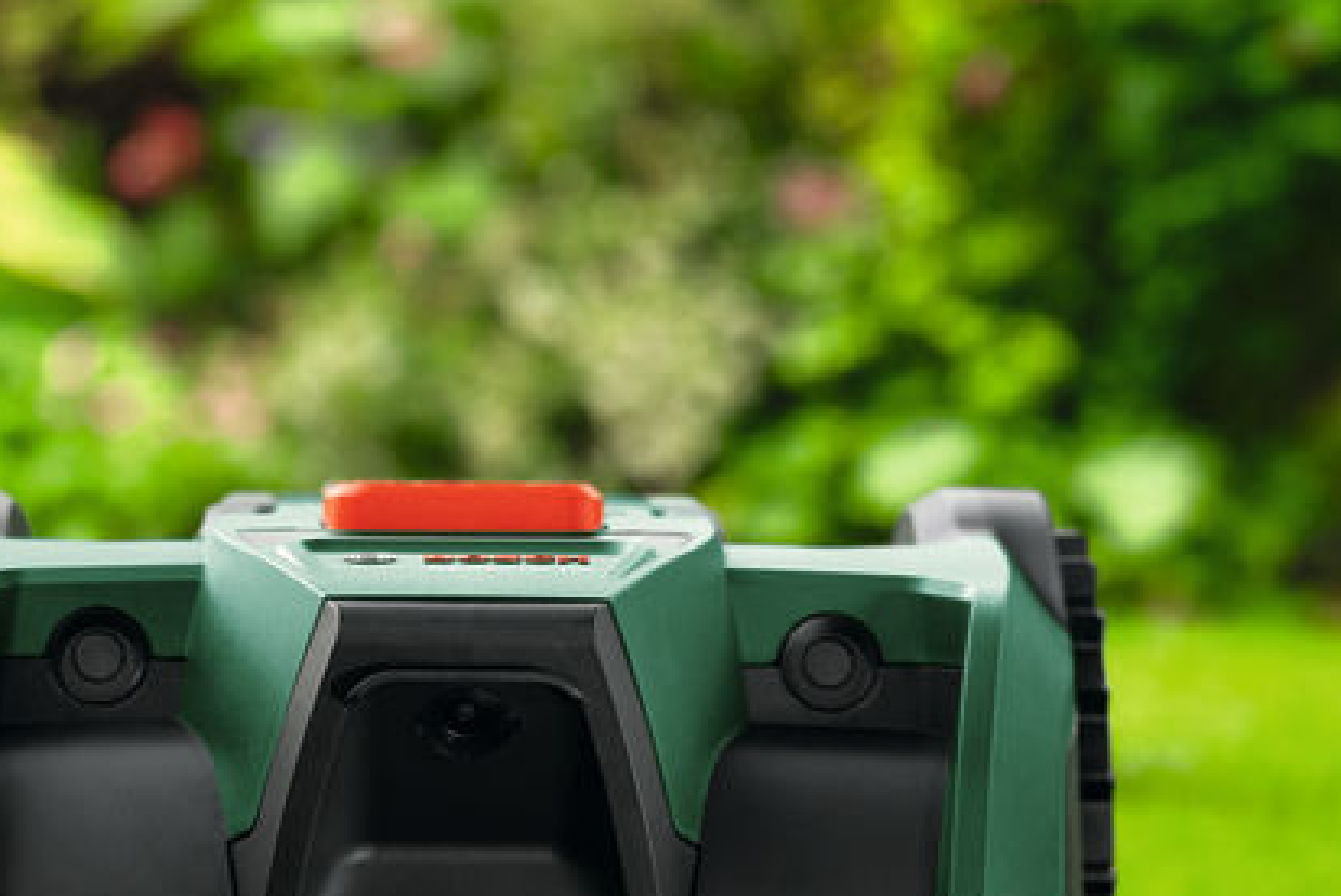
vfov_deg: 7.5
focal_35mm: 182
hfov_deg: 11.3
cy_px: 825
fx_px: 6784
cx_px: 422
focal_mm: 94
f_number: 5.6
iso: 400
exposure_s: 1/40
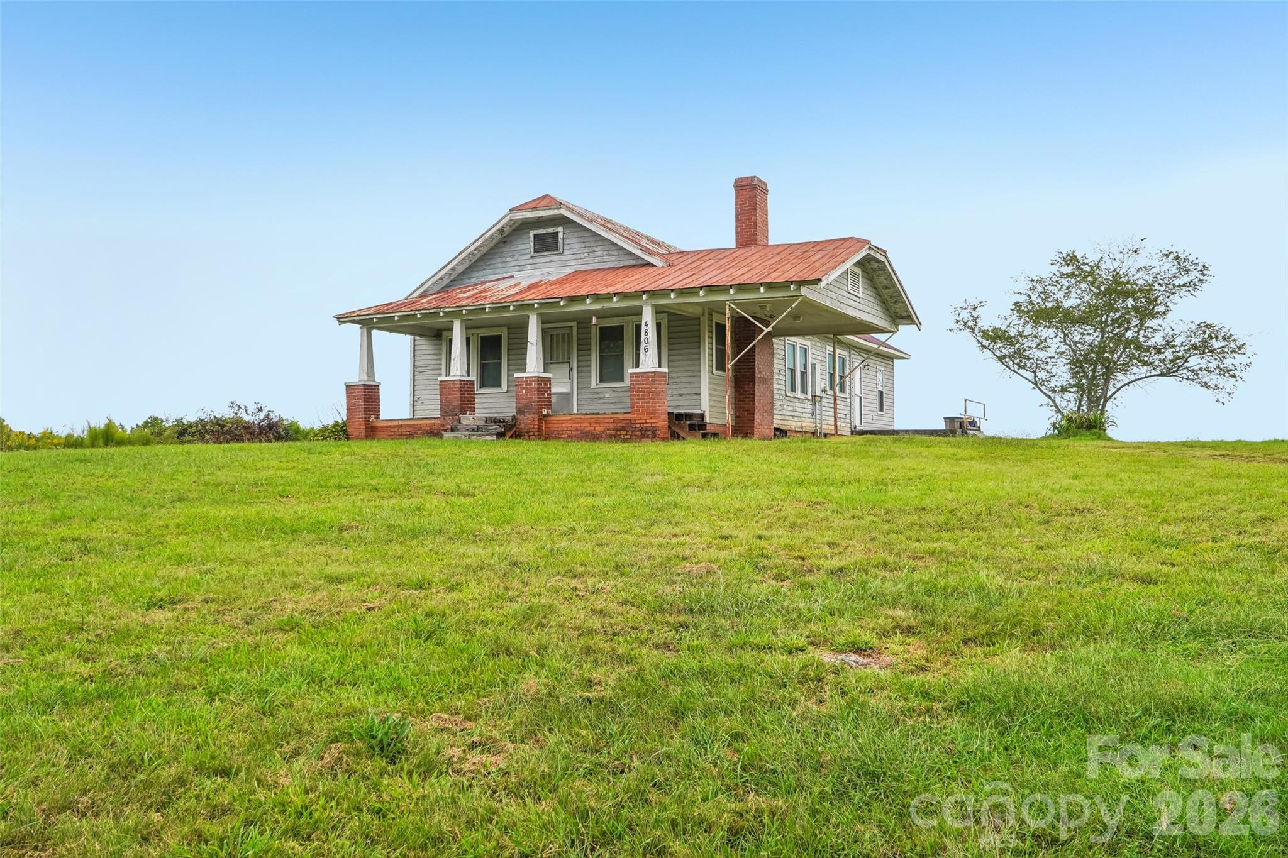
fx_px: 1073
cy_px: 429
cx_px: 644
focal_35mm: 30
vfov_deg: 43.6
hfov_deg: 61.9
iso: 100
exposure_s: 1/60
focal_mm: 20
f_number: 8
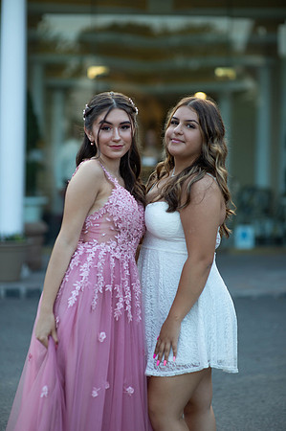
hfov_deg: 16.0
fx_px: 1015
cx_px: 143
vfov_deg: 23.9
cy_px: 216
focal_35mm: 85
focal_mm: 85
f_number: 2
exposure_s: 1/1000
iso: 250
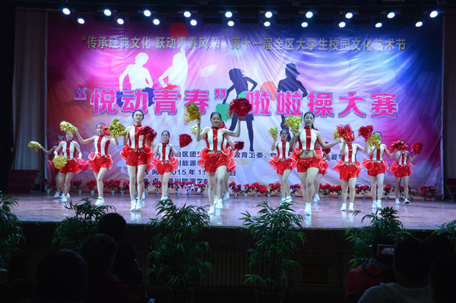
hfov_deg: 49.6
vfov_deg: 34.1
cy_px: 152
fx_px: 493
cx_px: 228
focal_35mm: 39
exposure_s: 1/160
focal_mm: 26
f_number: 6.3
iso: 800
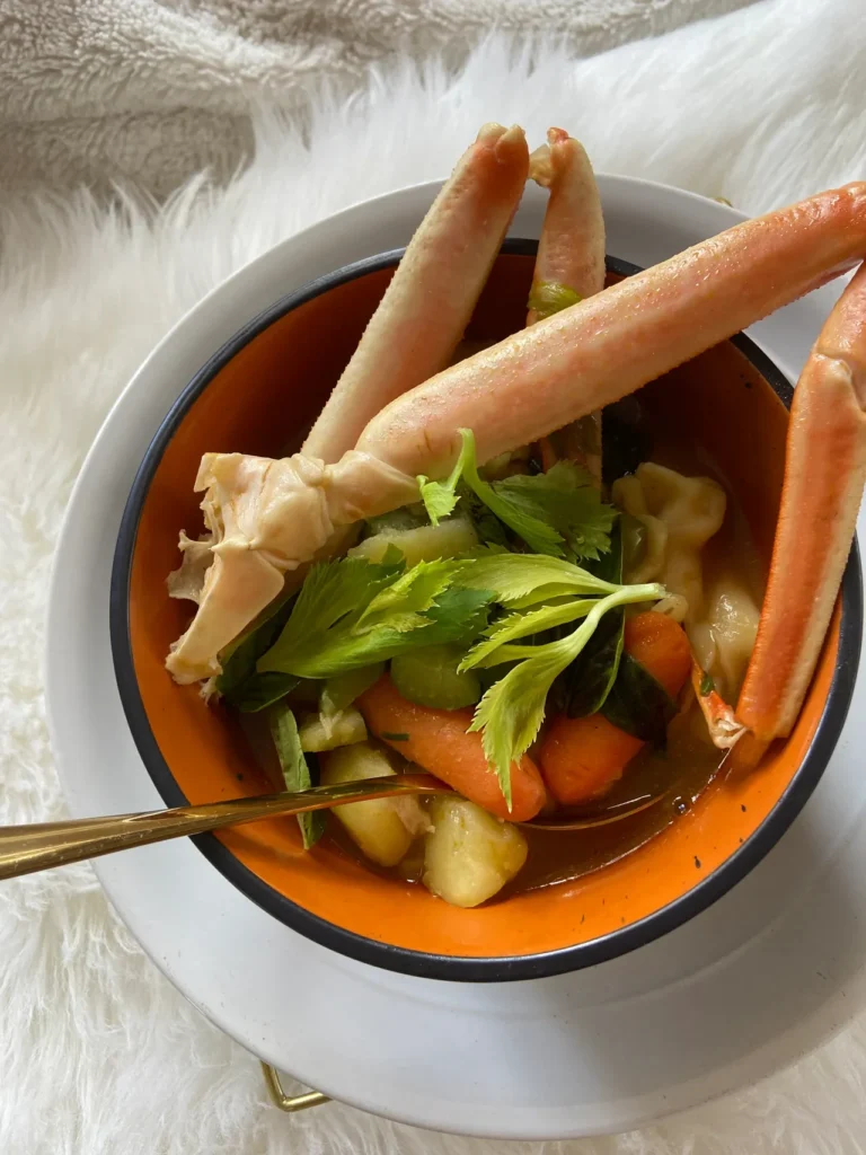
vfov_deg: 67.3
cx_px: 433
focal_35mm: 26
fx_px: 867
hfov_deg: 53.1
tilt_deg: -71.3
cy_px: 578
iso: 125
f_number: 1.8
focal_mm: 4.25
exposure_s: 1/115
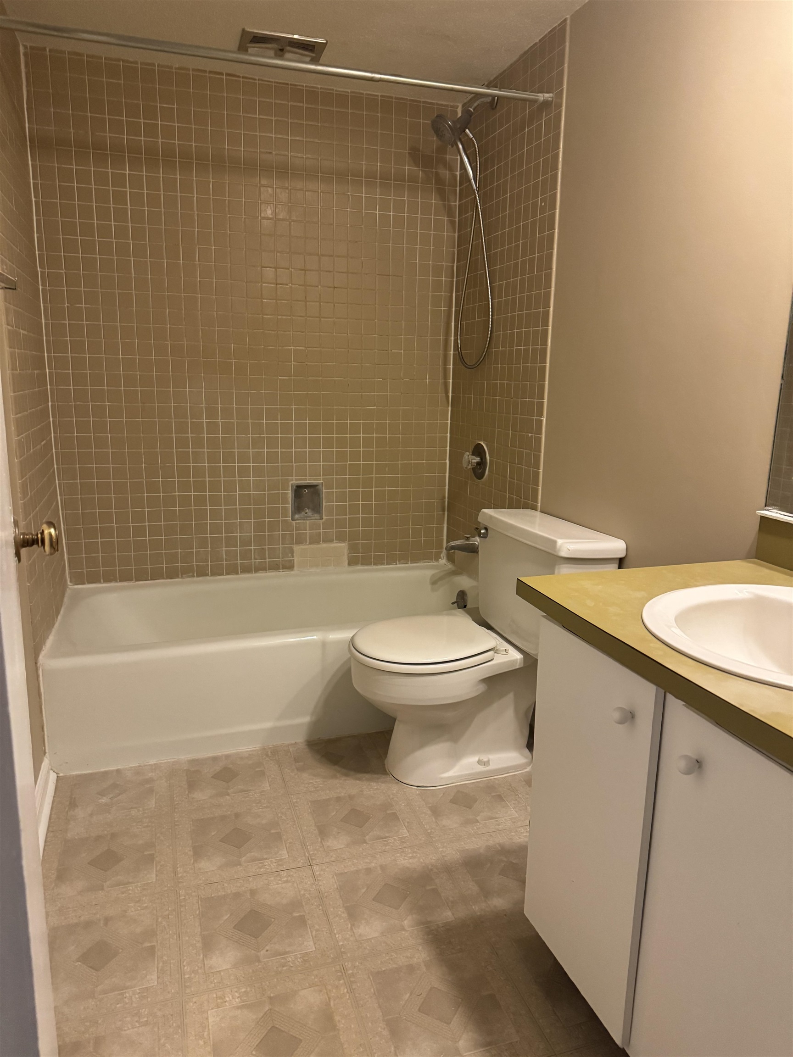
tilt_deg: -13.4
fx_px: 733
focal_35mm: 24
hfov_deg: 56.8
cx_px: 396
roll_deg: -2.7
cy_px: 528
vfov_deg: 71.6
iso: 800
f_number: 1.78
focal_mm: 6.76
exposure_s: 1/60
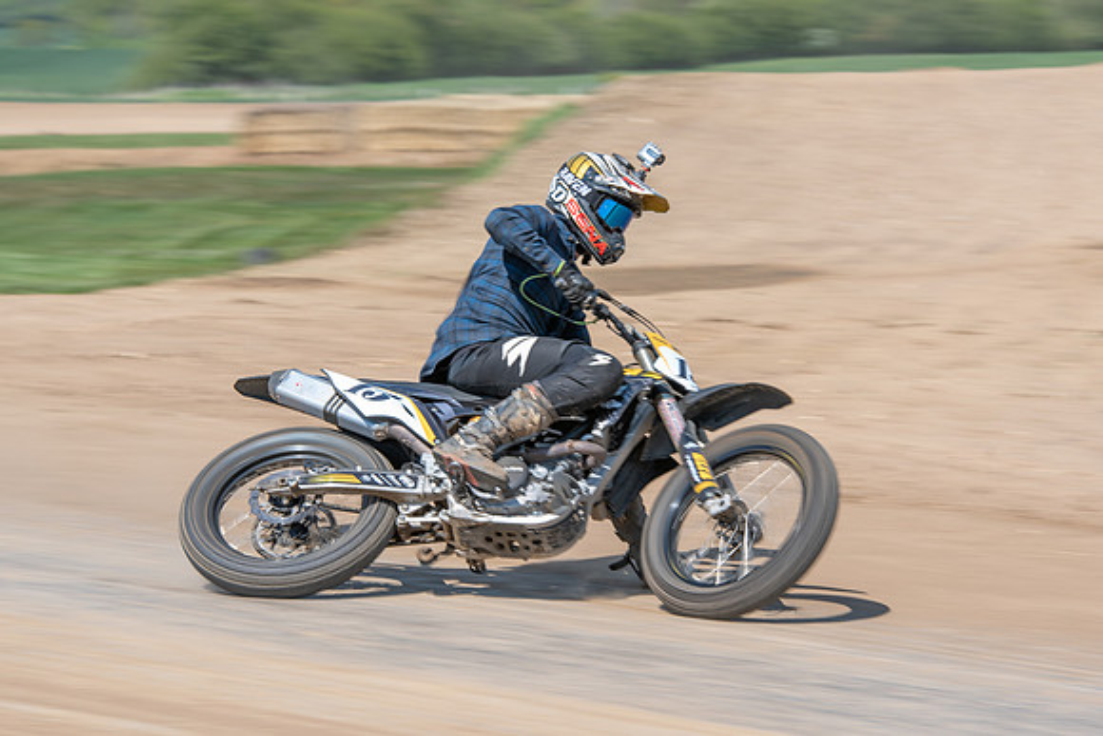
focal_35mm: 149
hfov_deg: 13.8
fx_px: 4571
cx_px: 605
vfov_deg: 9.2
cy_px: 364
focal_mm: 122
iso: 100
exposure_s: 1/125
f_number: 8
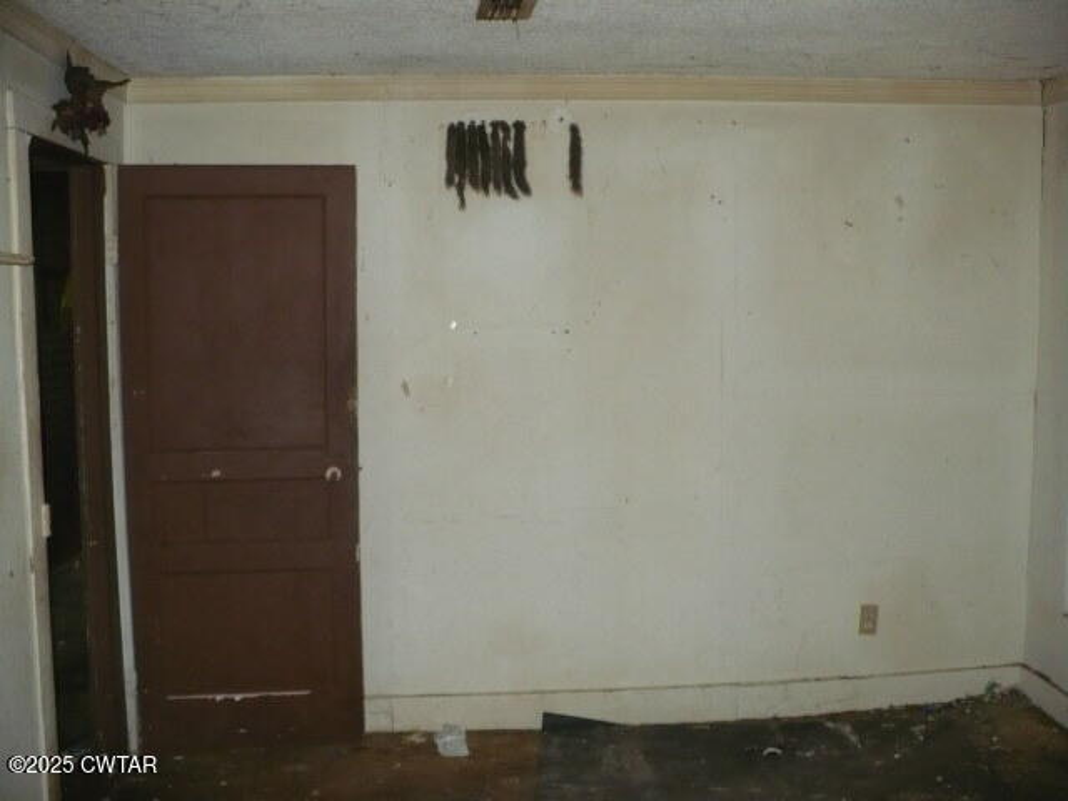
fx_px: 1142
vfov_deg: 38.7
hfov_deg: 50.1
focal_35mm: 37
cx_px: 534
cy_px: 400
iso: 250
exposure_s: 1/30
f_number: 2.8
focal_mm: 6.1
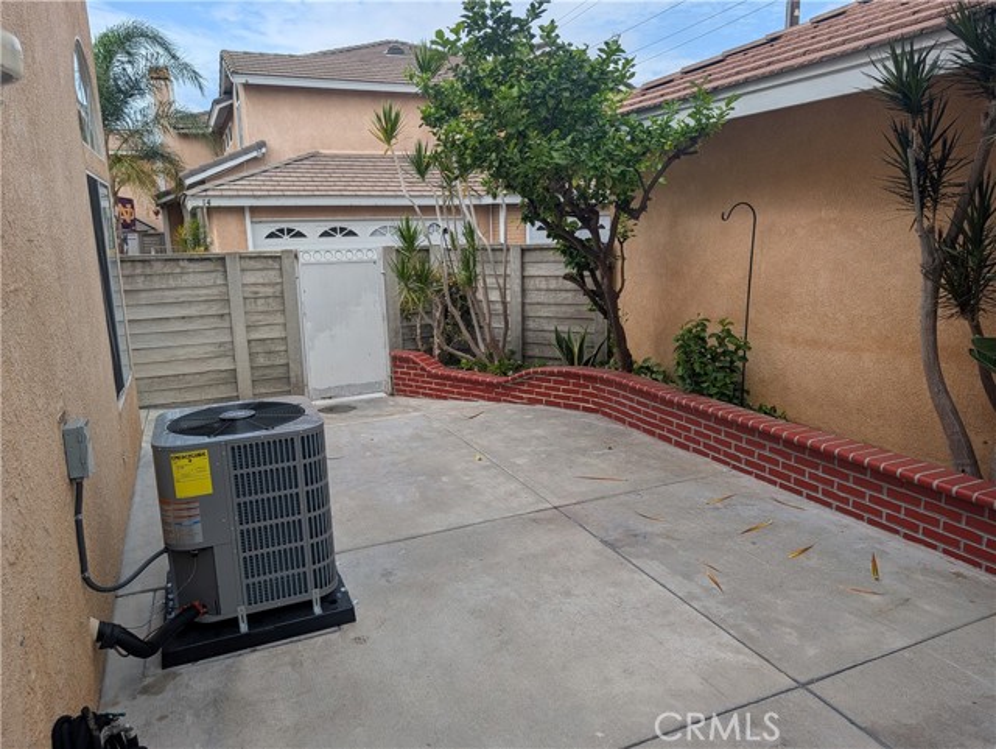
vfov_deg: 56.9
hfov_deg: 71.6
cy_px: 374
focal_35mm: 24
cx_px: 498
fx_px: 691
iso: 10
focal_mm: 6.9
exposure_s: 1/499
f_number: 1.68
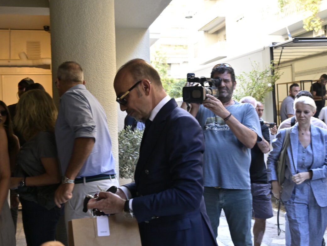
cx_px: 164
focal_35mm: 41
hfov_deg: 45.8
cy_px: 123
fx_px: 387
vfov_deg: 35.1
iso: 5000
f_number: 8
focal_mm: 37
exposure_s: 1/160
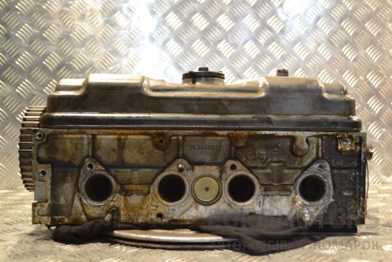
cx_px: 196
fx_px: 474
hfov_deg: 45.0
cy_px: 131
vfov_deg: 30.8
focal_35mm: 44
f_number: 4.5
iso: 640
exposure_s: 1/60
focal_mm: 29
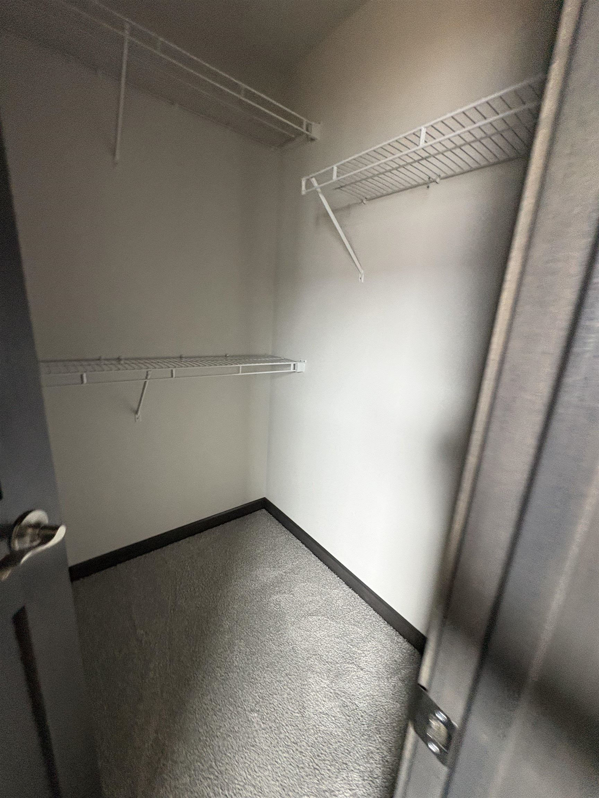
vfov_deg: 102.1
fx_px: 323
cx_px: 300
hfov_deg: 85.7
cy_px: 399
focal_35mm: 14
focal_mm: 2.22
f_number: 2.2
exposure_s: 1/60
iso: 320
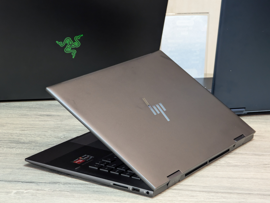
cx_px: 141
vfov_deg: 12.0
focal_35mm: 124
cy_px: 106
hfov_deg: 15.9
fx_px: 967
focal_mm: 19
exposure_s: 1/26.2
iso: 605
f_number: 3.5
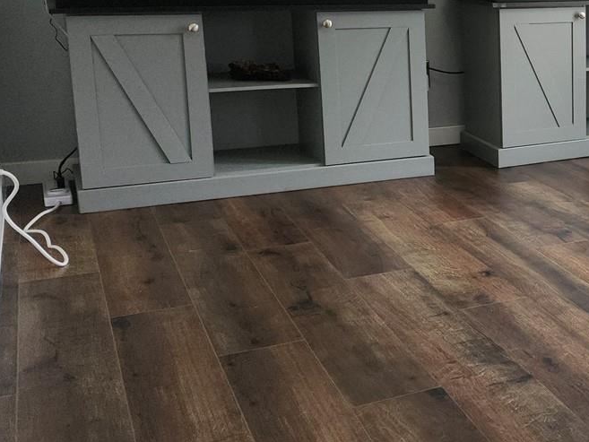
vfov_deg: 26.0
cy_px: 164
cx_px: 672
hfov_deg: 30.2
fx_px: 953
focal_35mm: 56
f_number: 1.8
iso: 80
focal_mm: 5.54
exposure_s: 1/60
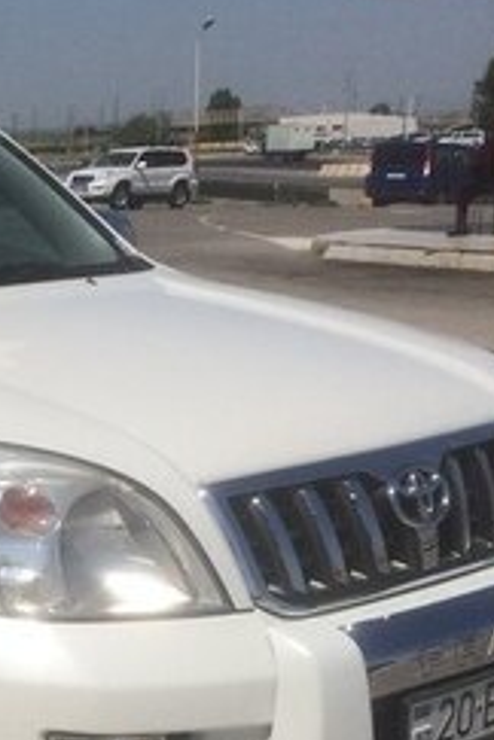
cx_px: -262
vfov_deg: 24.4
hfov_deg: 15.3
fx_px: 1688
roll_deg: +2.5
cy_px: 589
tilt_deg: -14.9
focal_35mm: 82
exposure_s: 1/6849
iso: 32
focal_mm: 4.15
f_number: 2.2
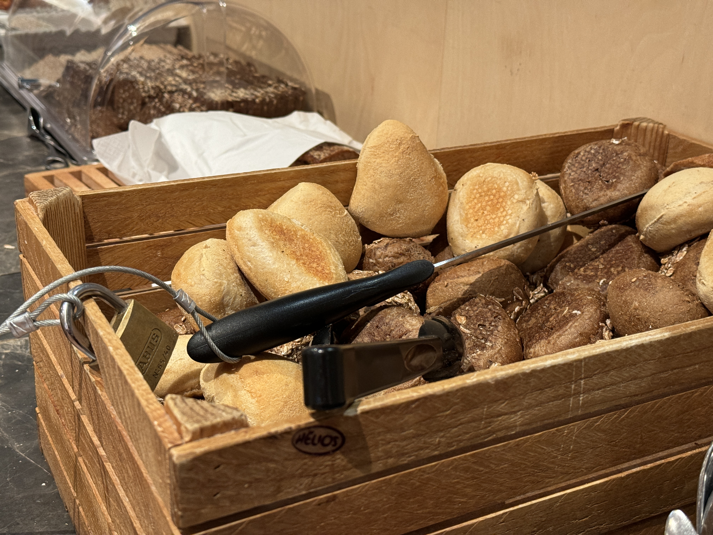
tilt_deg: -24.2
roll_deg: -2.4
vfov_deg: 30.3
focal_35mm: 48
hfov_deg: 39.7
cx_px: 356
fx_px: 989
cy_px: 268
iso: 250
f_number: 1.78
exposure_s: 1/33
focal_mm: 6.86
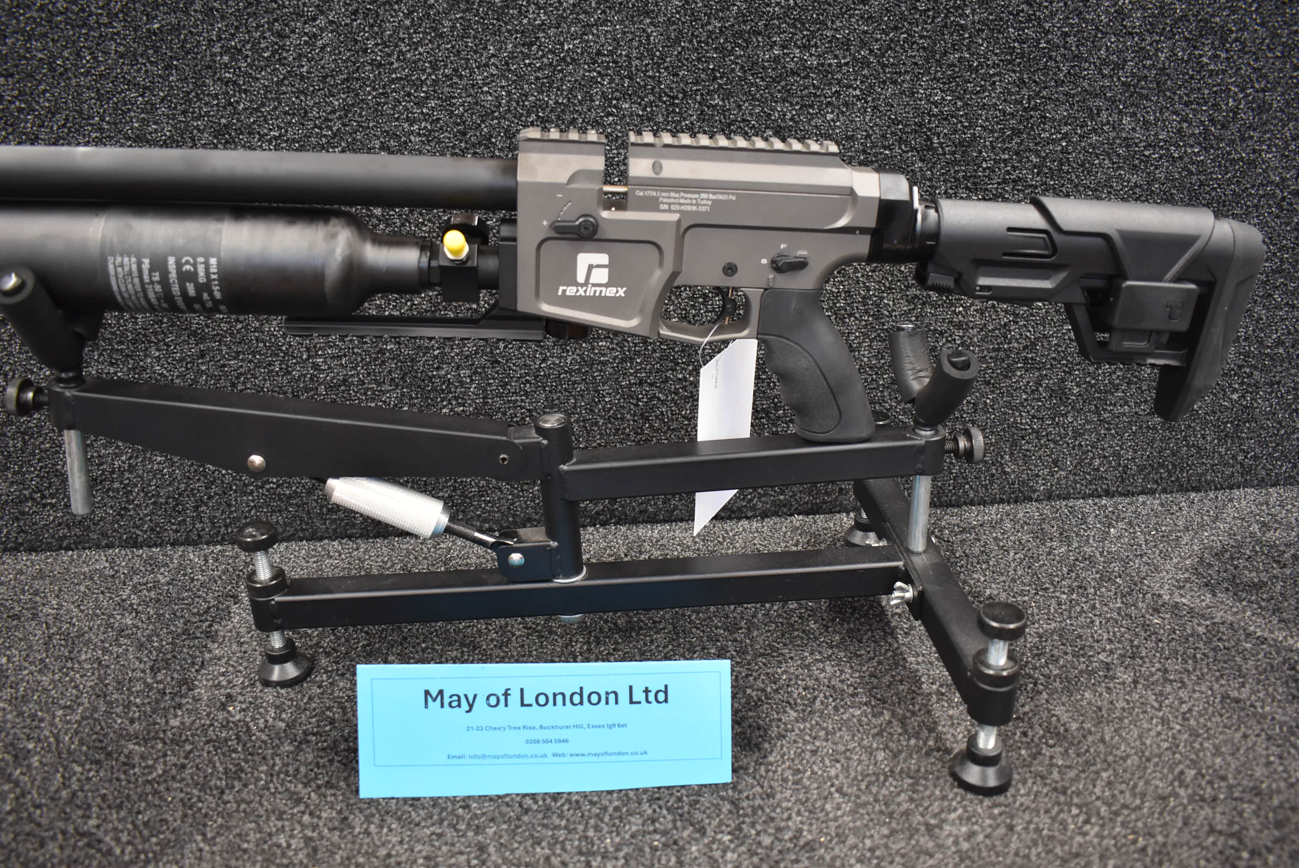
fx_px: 975
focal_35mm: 27
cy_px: 434
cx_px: 650
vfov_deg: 48.0
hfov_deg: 67.3
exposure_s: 1/60
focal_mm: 18
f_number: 3.5
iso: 900
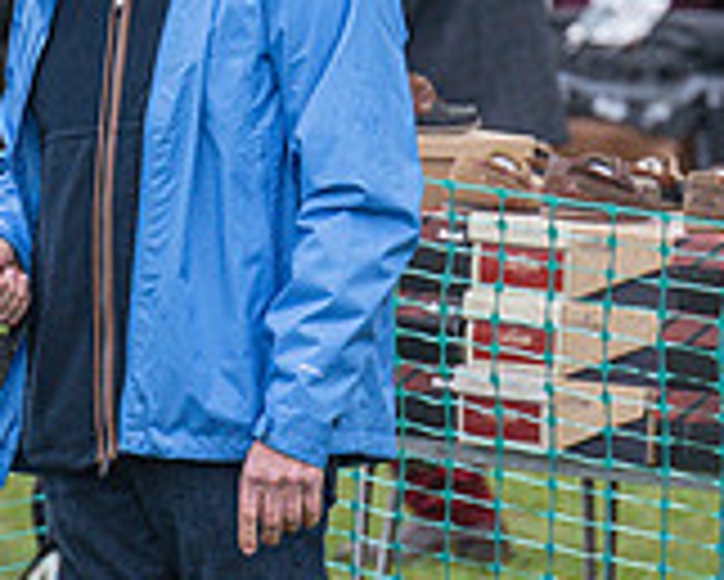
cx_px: 61
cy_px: 571
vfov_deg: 3.0
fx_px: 10978
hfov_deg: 3.8
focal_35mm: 512
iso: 1250
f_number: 4
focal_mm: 130
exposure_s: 1/5000
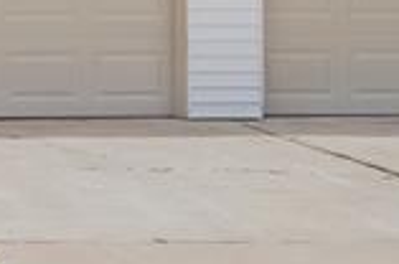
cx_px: -381
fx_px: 1737
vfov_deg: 8.7
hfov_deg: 11.8
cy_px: -3
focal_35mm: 157
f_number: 5.6
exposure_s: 1/400
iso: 125
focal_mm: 24
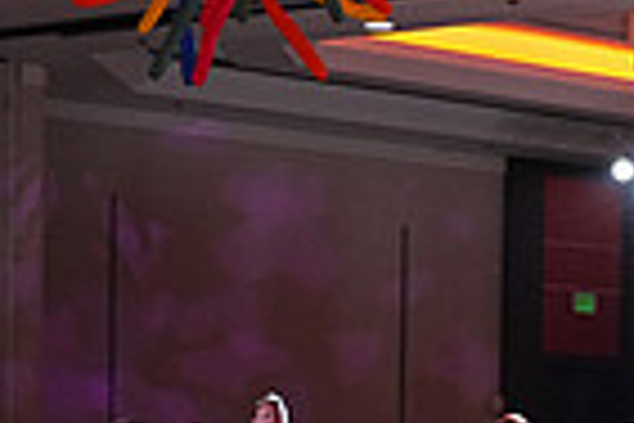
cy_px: 718
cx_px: 863
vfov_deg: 8.1
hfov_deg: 12.0
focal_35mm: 165
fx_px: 2906
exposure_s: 1/400
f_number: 5.6
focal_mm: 40
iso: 5000
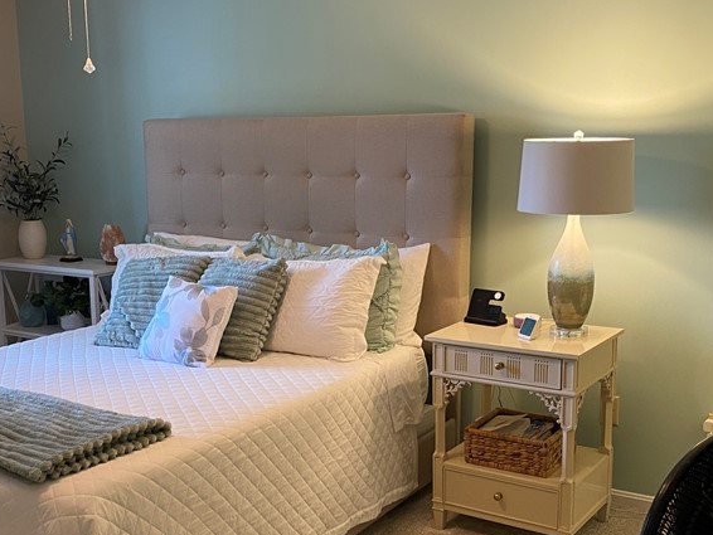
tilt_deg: -10.0
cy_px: 321
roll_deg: +1.4
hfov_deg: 40.3
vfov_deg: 30.8
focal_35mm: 47
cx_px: 294
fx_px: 968
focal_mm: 4.25
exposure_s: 1/60
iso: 160
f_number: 1.8
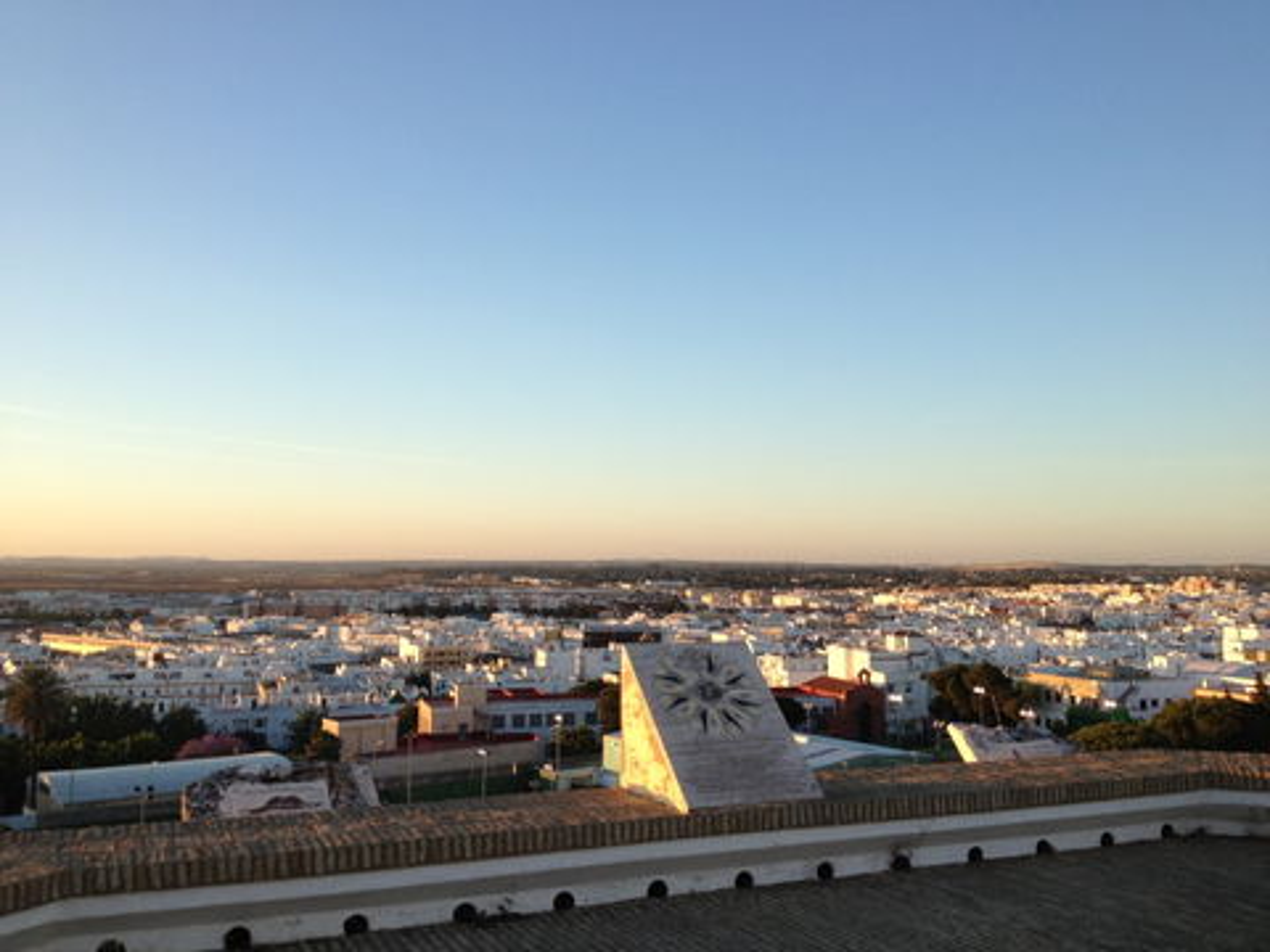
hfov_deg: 52.6
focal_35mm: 35
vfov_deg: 40.7
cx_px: 635
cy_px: 476
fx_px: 1284
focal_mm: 4.28
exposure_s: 1/383
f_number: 2.4
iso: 64
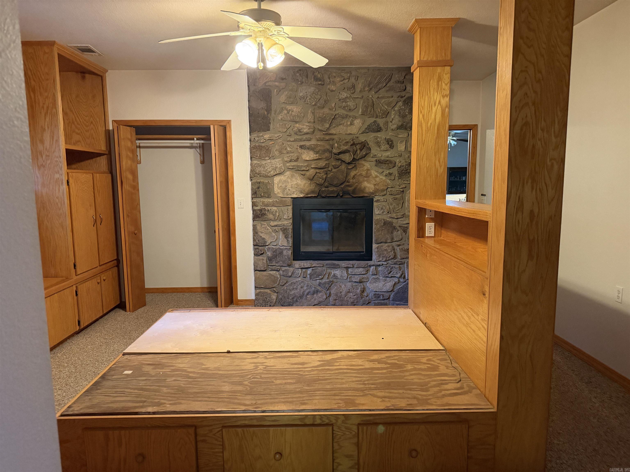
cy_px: 236
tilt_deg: -7.6
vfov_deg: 56.8
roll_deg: +0.4
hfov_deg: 71.6
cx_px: 315
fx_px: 437
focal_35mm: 24
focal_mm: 6.76
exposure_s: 1/60
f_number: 1.78
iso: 800
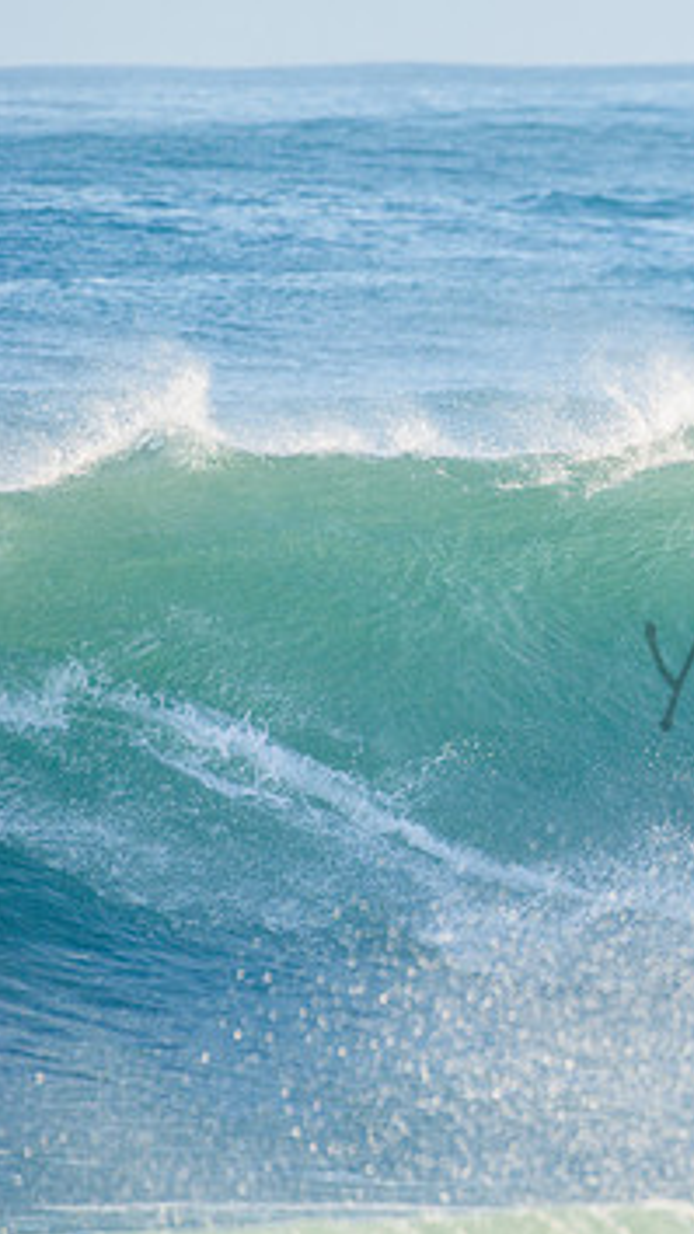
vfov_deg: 2.5
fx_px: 28115
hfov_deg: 1.4
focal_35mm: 859
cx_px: 1004
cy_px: 647
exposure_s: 1/1600
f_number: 5.6
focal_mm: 500
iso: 400
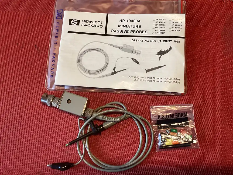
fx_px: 209
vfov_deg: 45.4
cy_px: 88
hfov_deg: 58.4
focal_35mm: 31
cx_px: 116
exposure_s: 1/50
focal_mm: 3.3
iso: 125
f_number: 2.4
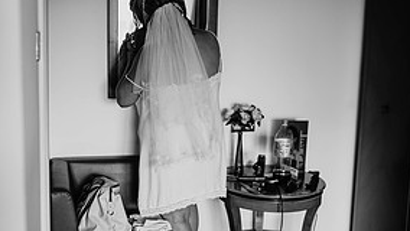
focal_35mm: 58
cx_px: 202
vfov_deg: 20.8
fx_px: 631
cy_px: 118
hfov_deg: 36.0
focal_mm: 35
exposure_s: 1/320
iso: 400
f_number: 2
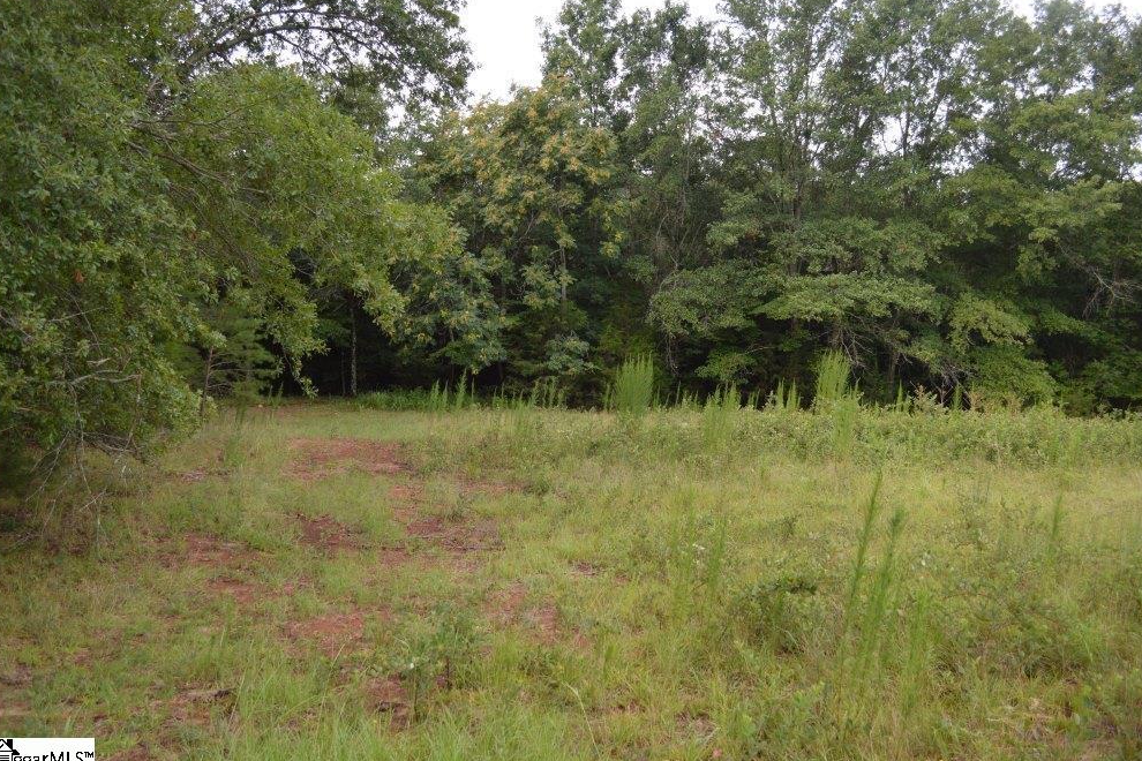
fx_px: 983
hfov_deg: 60.3
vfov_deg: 42.3
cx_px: 579
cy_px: 380
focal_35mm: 31
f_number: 4
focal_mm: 20
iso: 400
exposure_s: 1/800
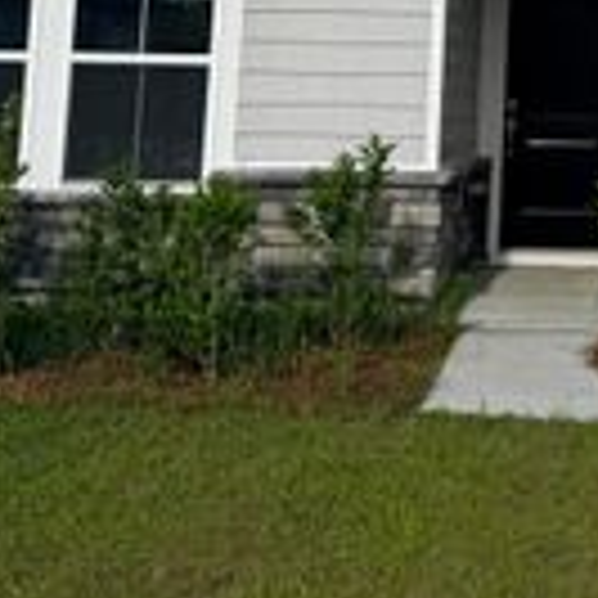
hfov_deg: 20.6
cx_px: 665
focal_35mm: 80
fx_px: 1564
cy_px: -101
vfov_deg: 20.4
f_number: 1.78
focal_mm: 6.76
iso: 80
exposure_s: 1/7353
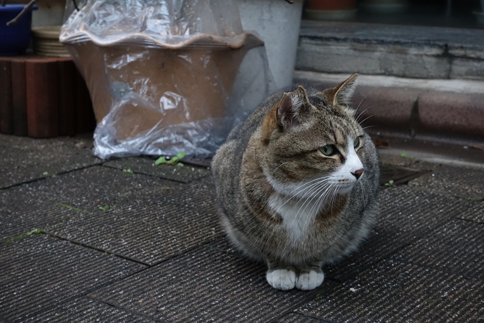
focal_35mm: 70
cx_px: 242
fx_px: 941
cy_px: 162
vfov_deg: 19.5
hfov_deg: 28.8
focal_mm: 25.61
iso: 640
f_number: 5
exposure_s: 1/40
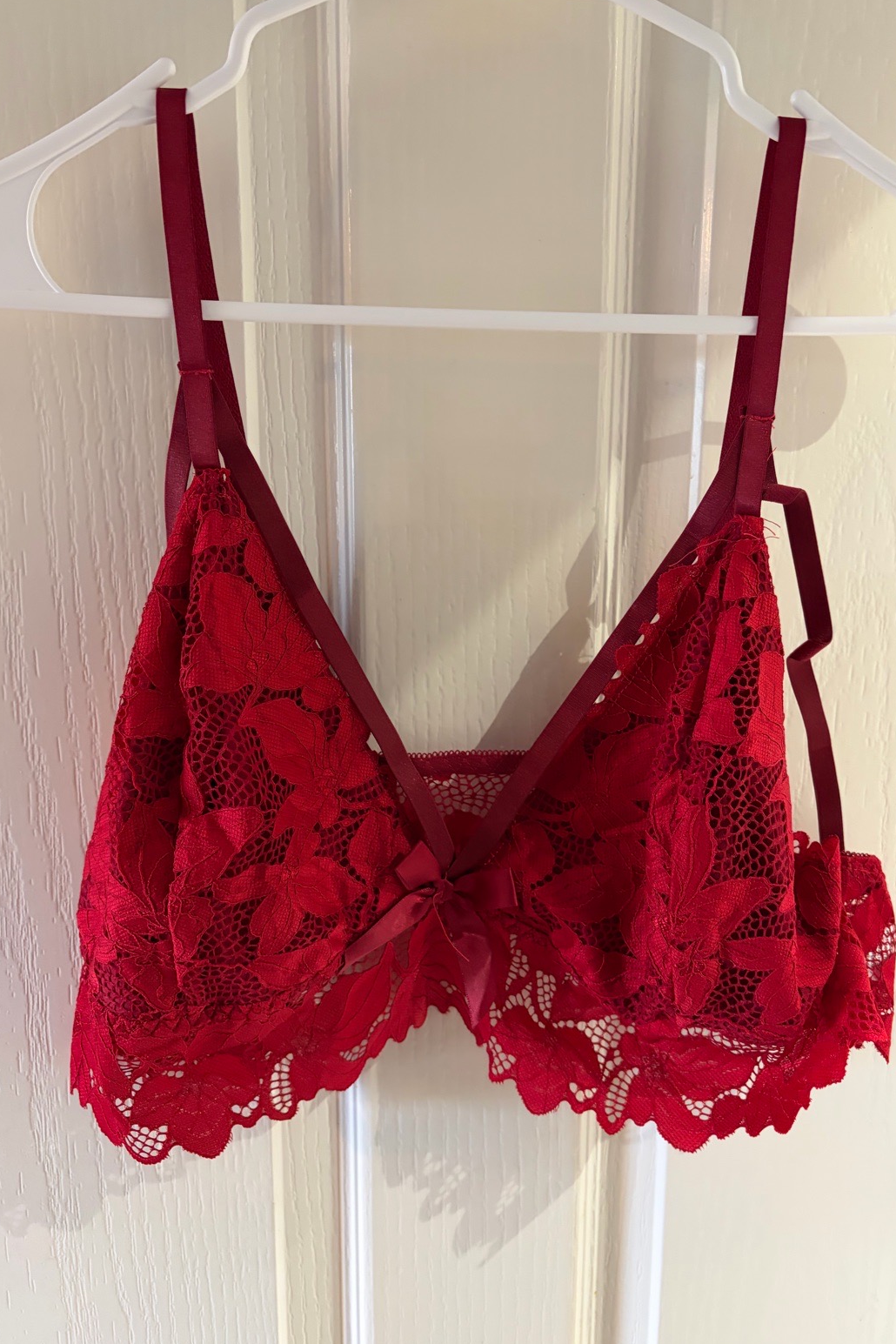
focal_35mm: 28
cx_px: 476
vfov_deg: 65.5
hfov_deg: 46.4
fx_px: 1045
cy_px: 659
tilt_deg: -11.5
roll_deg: -0.6
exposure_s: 1/50
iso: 320
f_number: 1.6
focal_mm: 5.96
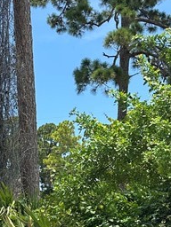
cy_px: 131
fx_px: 632
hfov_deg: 15.4
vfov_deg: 20.4
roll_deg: +3.2
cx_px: 66
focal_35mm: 96
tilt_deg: +14.1
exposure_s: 1/2967
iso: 80
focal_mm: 6.86
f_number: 1.78
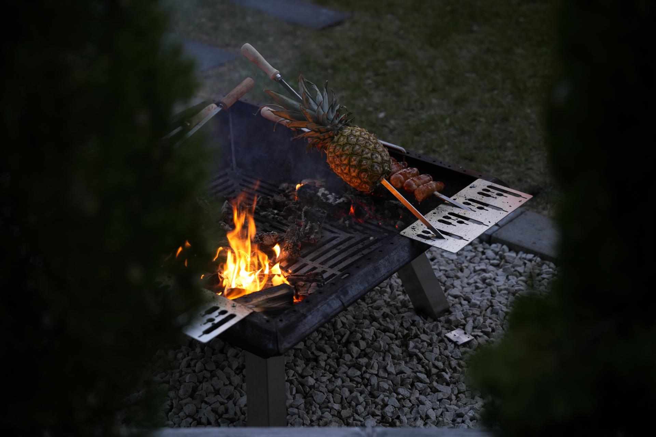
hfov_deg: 28.8
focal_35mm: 70
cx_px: 328
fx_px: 1275
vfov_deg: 19.5
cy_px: 218
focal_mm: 70
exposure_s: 1/100
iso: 1000
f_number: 2.8
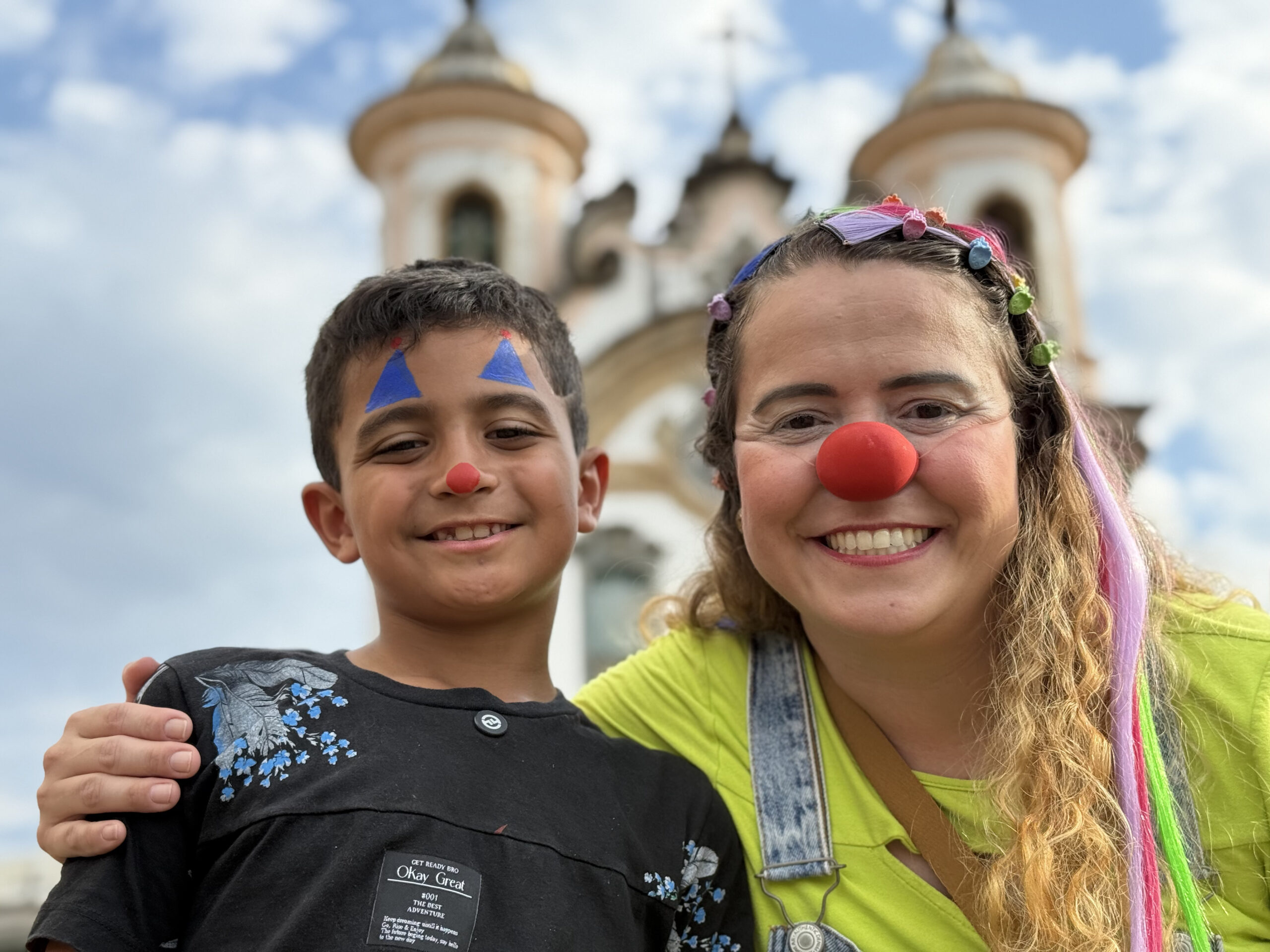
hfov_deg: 39.7
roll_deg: +2.5
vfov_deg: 30.3
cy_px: 476
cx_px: 635
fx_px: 1761
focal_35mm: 48
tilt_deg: +23.0
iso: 80
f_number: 1.78
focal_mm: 6.76
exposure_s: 1/1575
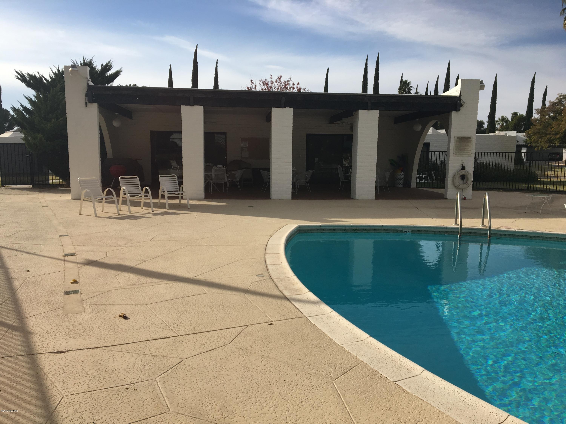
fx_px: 474
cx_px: 283
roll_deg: -0.1
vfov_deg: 48.2
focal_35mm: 29
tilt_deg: -6.8
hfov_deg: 61.7
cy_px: 212
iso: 25
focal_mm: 4.15
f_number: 2.2
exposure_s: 1/2653
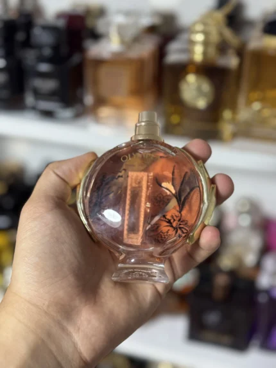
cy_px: 184
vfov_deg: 39.6
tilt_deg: -28.8
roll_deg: -1.6
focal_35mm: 48
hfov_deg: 30.3
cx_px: 138
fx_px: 510
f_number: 1.78
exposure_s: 1/50
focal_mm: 6.76
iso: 200
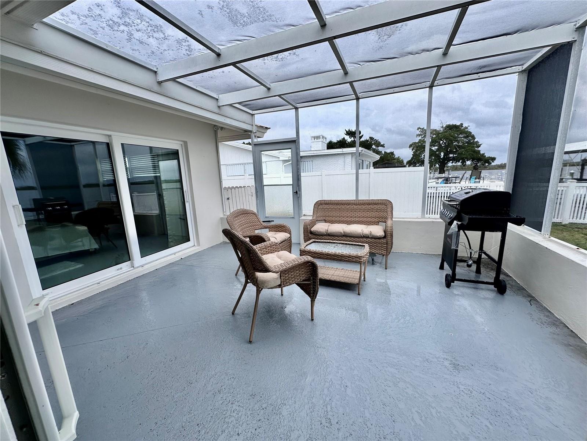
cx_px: 294
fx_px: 237
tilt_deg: -10.5
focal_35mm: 14
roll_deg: +2.7
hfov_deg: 102.1
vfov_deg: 85.7
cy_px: 220
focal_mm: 2.22
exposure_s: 1/651
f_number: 2.2
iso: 40
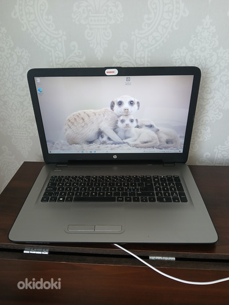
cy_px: 152
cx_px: 114
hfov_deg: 53.1
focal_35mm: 26
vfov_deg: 67.3
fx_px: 229
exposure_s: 1/33.3
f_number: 1.8
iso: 250
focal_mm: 3.98
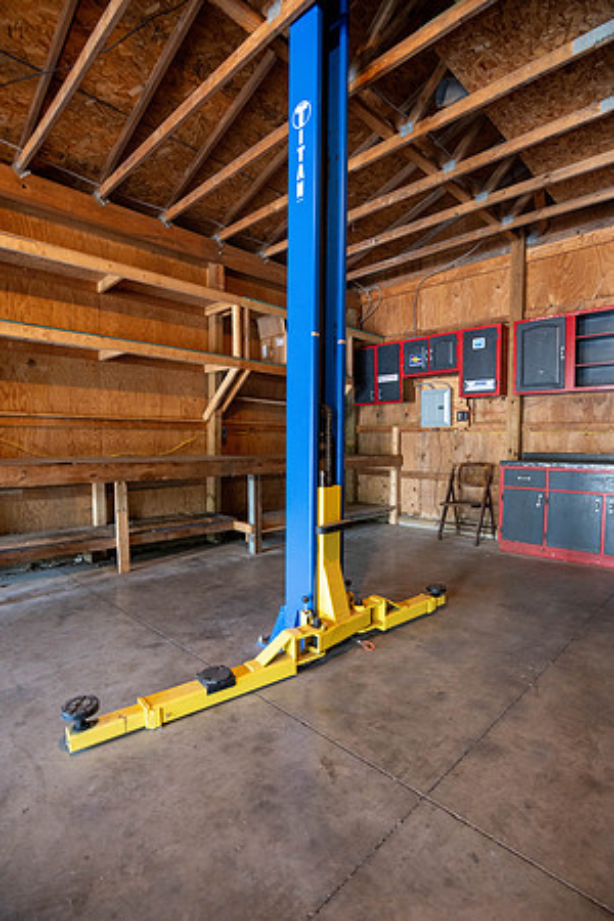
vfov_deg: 93.3
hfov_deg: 70.4
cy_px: 460
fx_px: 435
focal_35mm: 17
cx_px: 307
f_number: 4
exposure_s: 1/40
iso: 1250
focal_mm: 17
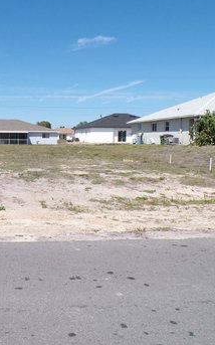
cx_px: 30
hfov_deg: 32.2
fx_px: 357
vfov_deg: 51.5
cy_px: 161
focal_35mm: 38
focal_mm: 4.3
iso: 100
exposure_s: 1/850
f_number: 4.4
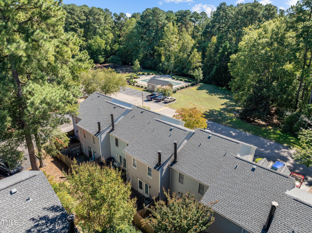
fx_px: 216
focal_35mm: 24
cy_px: 116
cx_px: 156
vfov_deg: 56.8
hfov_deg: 71.6
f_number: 2.8
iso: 230
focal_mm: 12.29
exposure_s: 1/1250
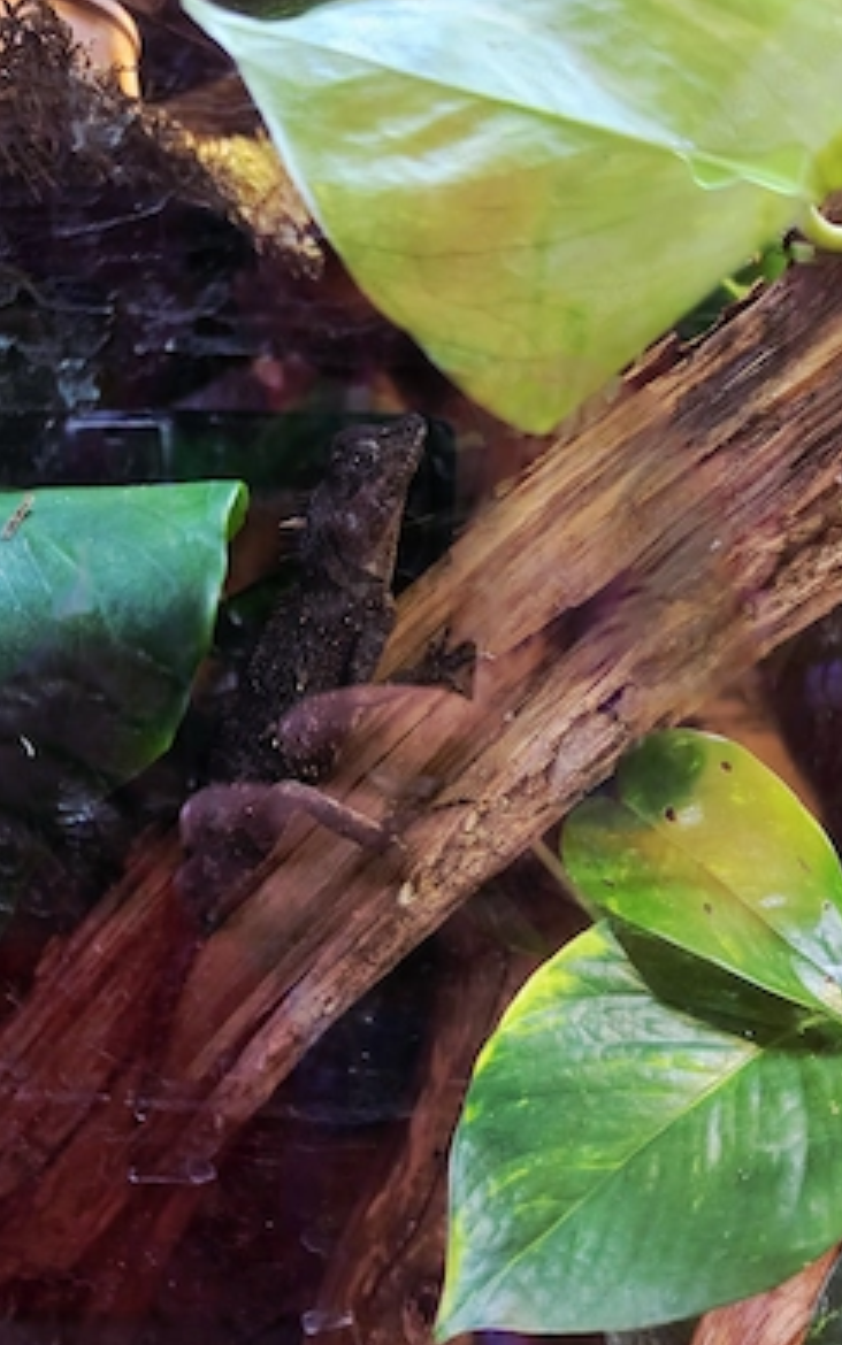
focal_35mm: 25
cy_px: 666
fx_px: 917
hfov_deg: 49.3
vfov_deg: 72.5
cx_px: 424
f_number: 1.4
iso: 800
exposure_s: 1/101
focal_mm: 6.5
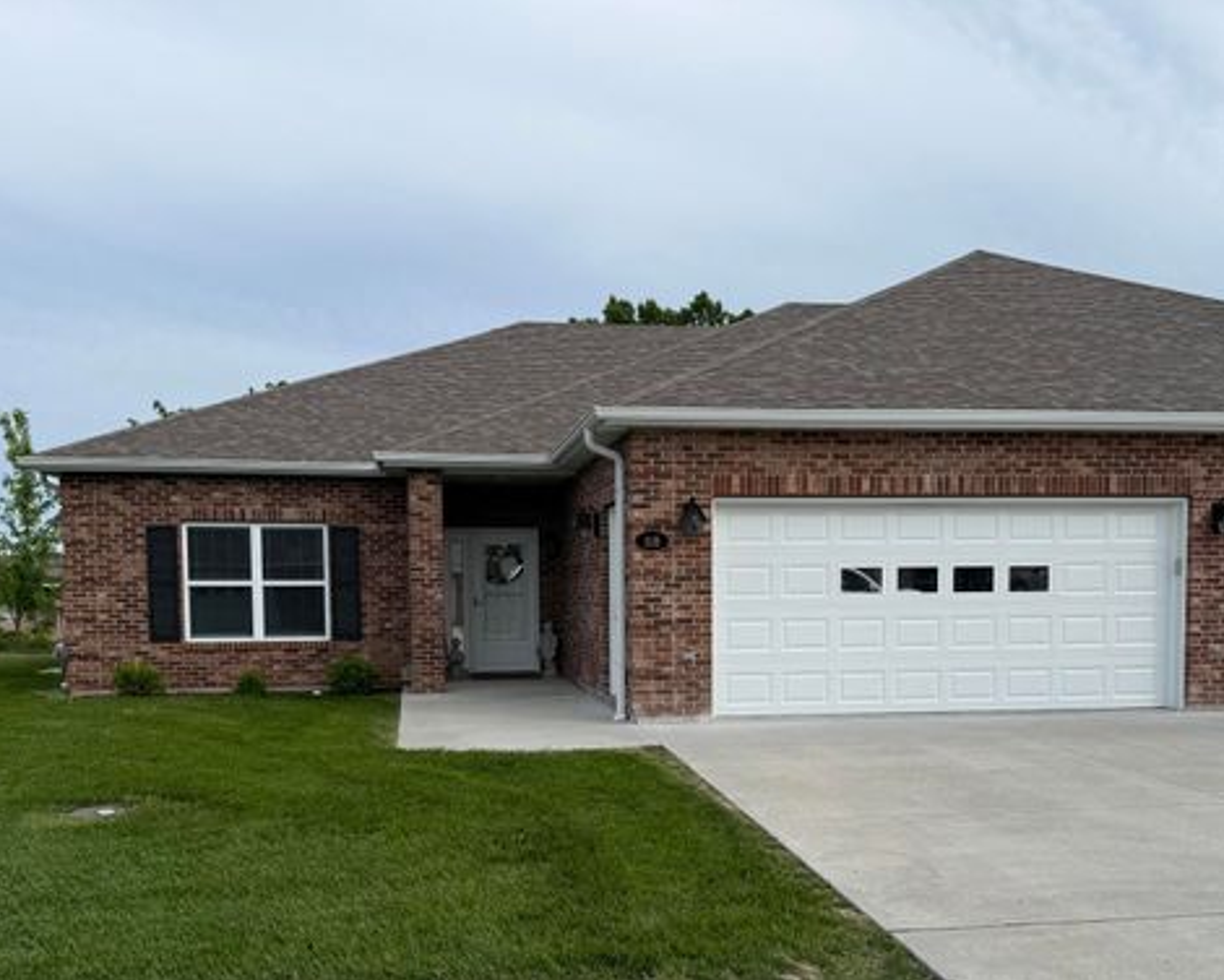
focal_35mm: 25
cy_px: 489
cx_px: 599
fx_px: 906
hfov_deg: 68.1
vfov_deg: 56.8
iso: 80
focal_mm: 6.76
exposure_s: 1/3279
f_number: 1.78
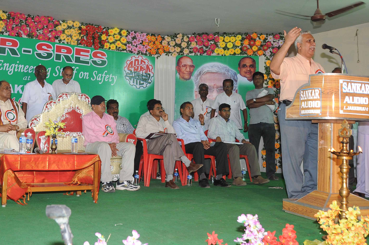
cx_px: 123
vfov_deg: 32.4
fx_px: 420
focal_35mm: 41
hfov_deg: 46.7
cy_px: 96
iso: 400
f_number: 6.3
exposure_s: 1/125
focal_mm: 18
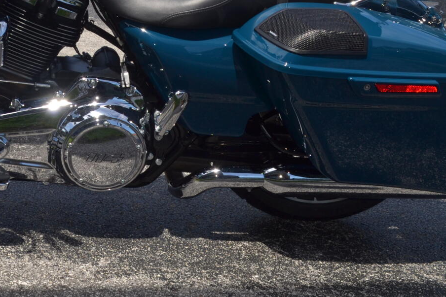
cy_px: -16
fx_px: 904
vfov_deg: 18.1
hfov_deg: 27.0
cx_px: 69
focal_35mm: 73
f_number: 9
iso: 100
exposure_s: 1/200
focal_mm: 22
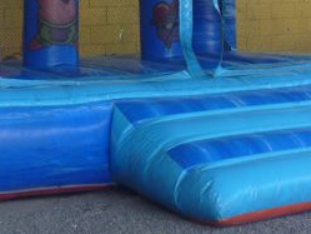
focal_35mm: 90
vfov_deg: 15.9
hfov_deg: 21.8
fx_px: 809
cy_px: -39
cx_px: 152
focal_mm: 6.3
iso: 100
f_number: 3.5
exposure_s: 1/30
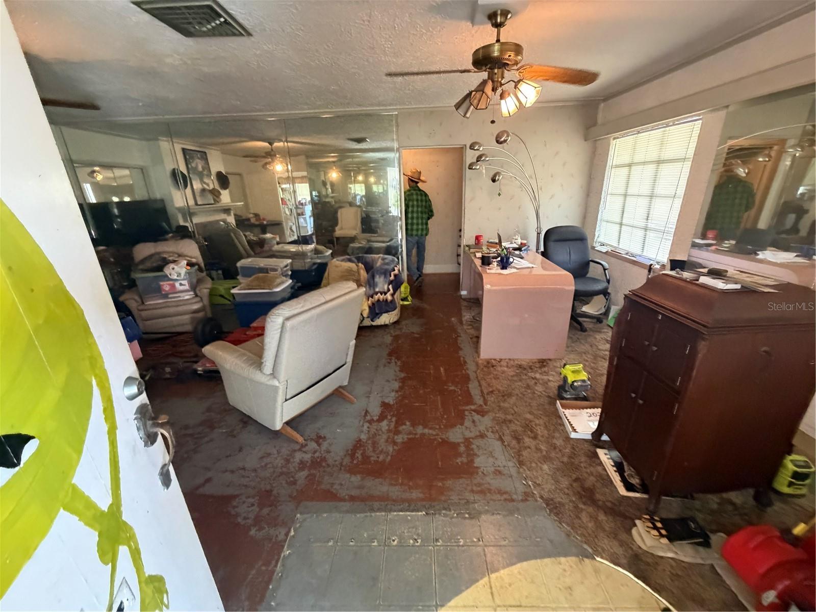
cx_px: 408
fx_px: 330
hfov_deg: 102.1
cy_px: 306
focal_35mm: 14
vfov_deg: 85.7
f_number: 2.2
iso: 640
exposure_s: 1/60
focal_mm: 2.22
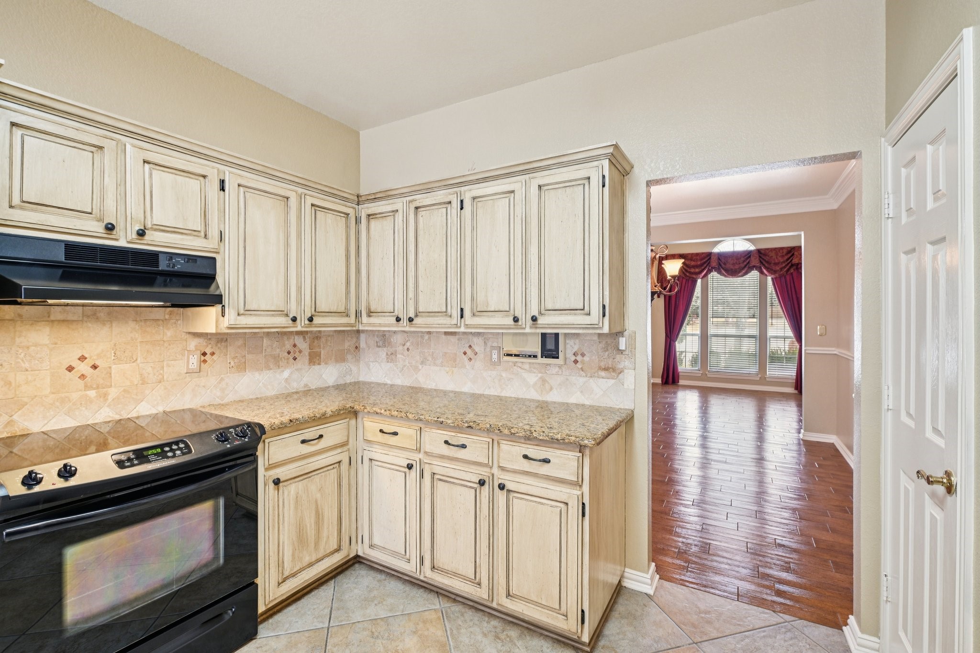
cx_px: 490
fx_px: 435
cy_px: 326
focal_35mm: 16
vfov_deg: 73.7
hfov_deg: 96.7
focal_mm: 16
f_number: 8
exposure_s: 1/10
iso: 400
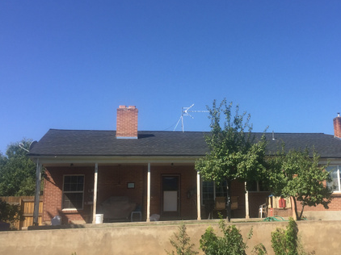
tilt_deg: +12.3
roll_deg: +0.9
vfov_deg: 32.8
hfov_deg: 42.2
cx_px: 234
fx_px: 433
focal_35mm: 44
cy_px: 125
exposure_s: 1/1647
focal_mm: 4.15
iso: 32
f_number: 2.2
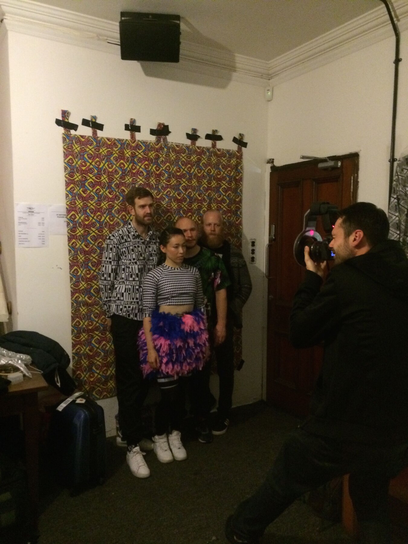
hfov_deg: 48.2
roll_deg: +1.2
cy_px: 272
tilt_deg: -5.7
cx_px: 204
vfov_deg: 61.7
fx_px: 456
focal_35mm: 29
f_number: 2.2
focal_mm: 4.15
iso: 400
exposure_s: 1/15
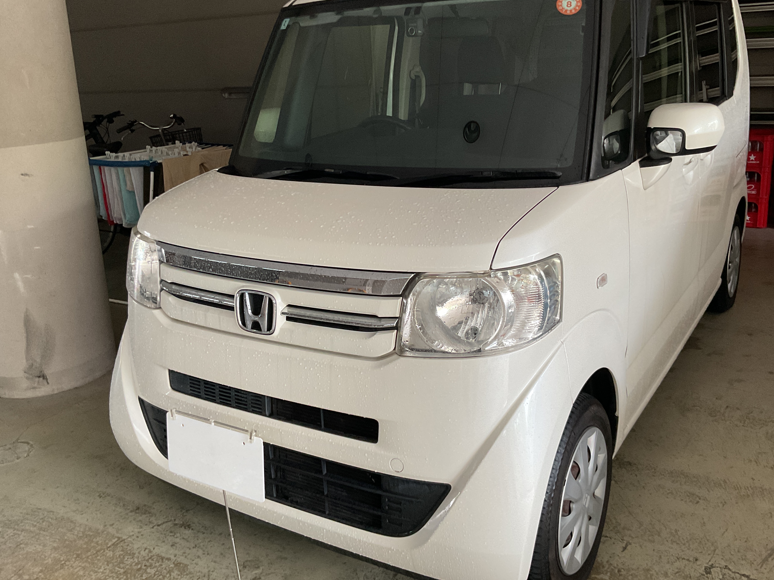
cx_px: 391
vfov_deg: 41.7
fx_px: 760
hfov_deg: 54.0
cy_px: 254
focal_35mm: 34
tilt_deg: -16.1
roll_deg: +1.6
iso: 125
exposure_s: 1/50
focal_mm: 3
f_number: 1.8
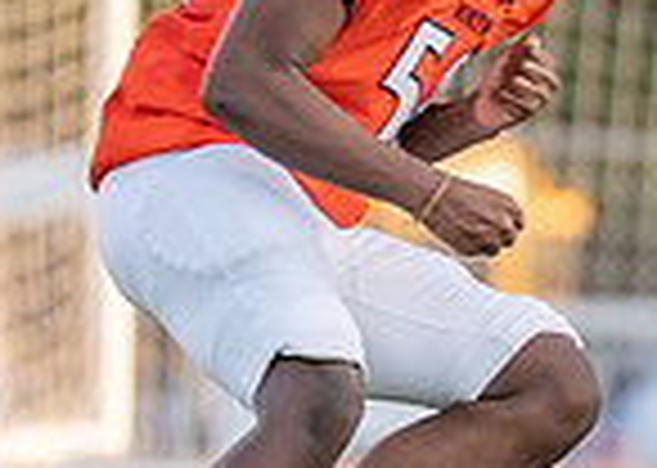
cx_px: 1354
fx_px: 25782
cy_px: 295
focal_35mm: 1383
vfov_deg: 1.0
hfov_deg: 1.5
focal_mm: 200
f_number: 2.8
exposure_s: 1/1250
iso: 250
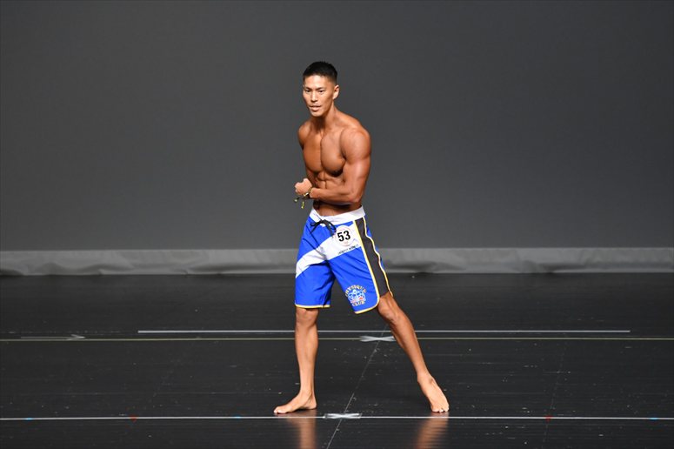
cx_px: 337
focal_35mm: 315
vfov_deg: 4.4
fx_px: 5895
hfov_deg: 6.5
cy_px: 224
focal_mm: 210
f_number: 5.6
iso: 2500
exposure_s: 1/400
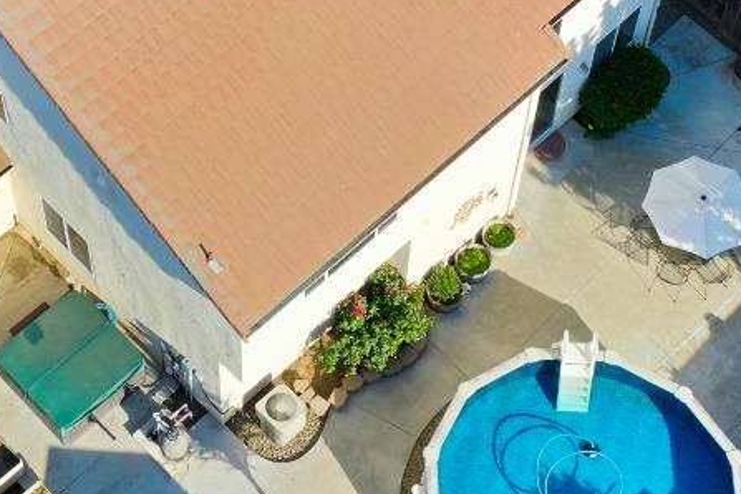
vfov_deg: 14.4
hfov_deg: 21.6
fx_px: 1935
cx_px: 240
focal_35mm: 94
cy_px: 70
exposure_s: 1/240
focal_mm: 10.26
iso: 100
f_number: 5
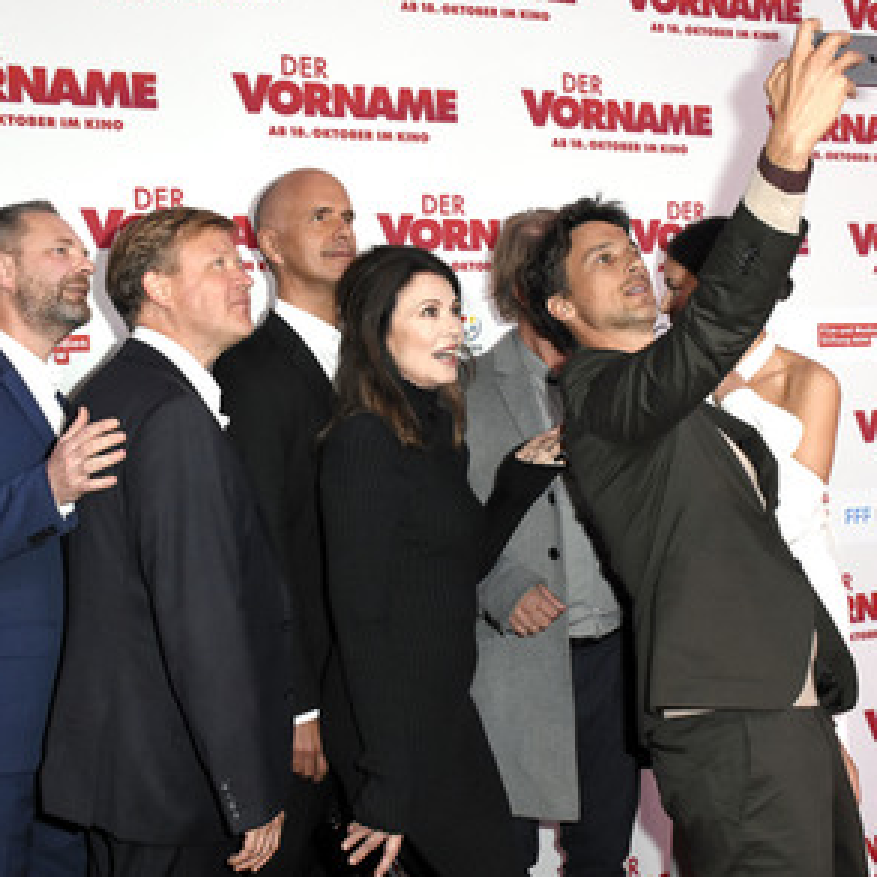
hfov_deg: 33.4
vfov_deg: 33.4
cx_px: 433
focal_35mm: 51
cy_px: 434
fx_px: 1462
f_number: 6.3
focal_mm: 26
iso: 3200
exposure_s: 1/160
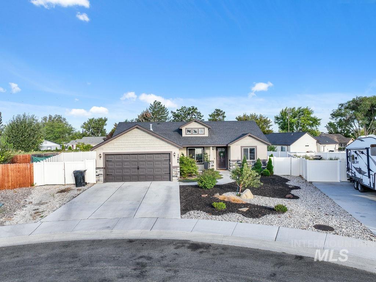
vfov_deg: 56.8
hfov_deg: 71.6
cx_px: 188
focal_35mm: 24
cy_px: 141
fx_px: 261
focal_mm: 12.29
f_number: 2.8
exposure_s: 1/80
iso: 100
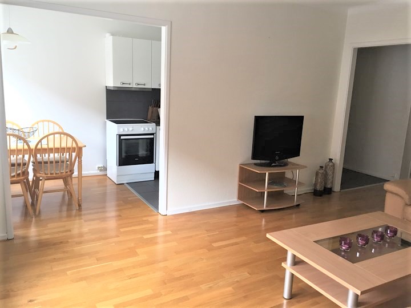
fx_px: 344
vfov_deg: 48.2
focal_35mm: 29
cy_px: 154
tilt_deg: -12.4
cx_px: 206
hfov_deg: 61.7
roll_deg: -0.8
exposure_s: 1/33
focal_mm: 4.15
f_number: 2.2
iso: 32
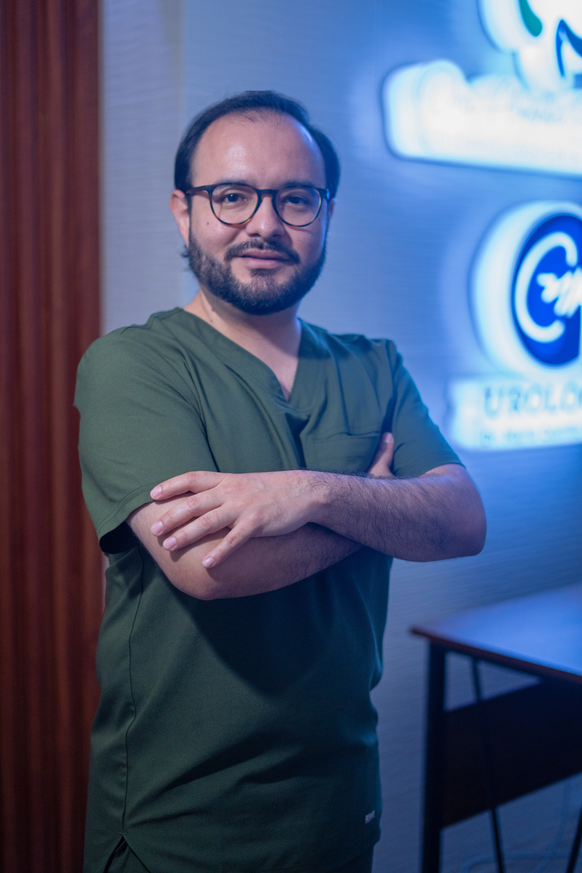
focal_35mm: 50
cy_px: 436
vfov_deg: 39.6
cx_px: 291
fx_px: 1212
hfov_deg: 27.0
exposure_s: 1/400
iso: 1250
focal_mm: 50
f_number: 1.8
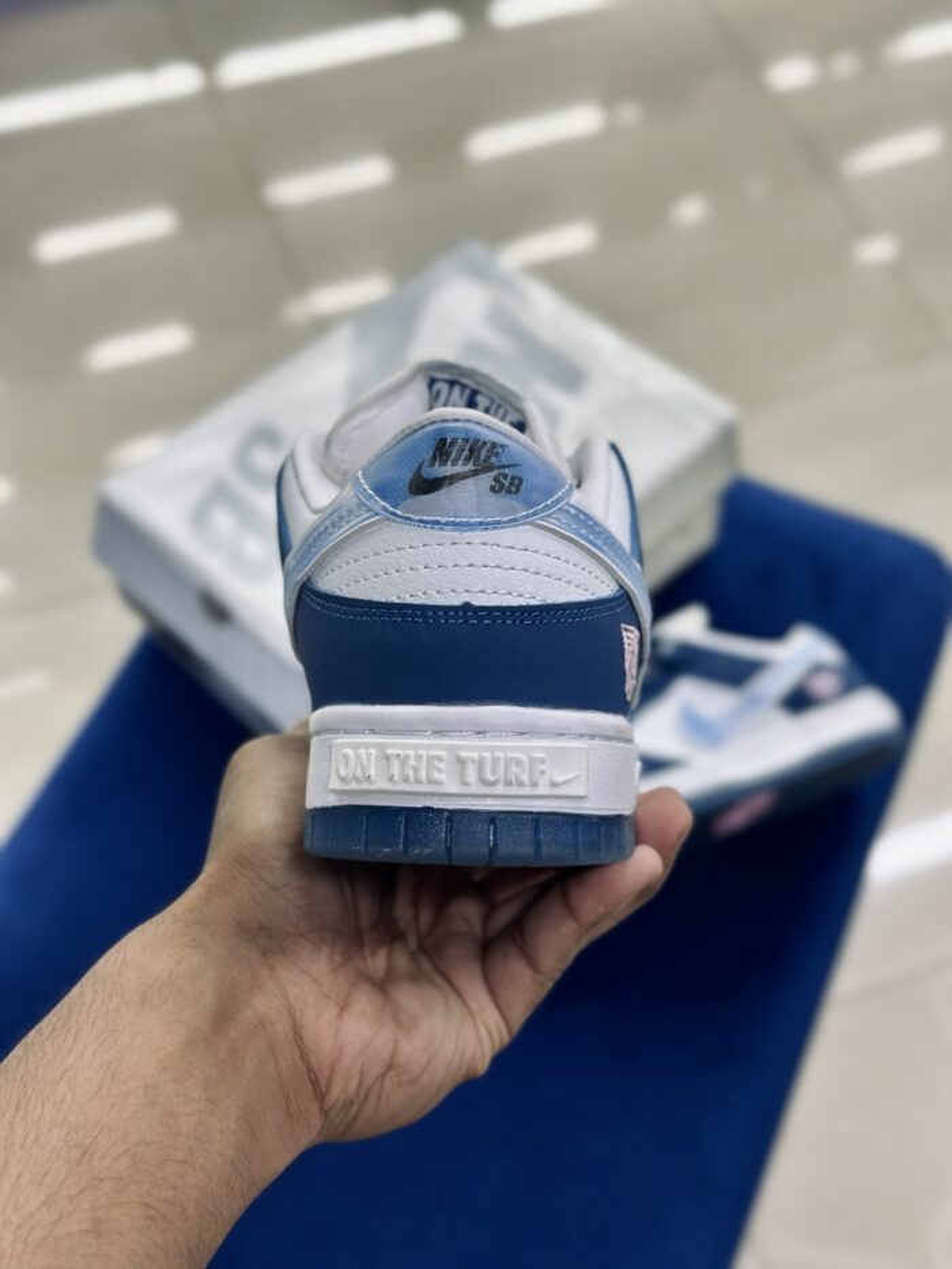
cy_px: 634
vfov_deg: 39.7
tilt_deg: -55.2
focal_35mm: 48
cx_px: 476
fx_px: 1760
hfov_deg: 30.3
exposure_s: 1/132
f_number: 1.78
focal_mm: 6.86
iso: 64
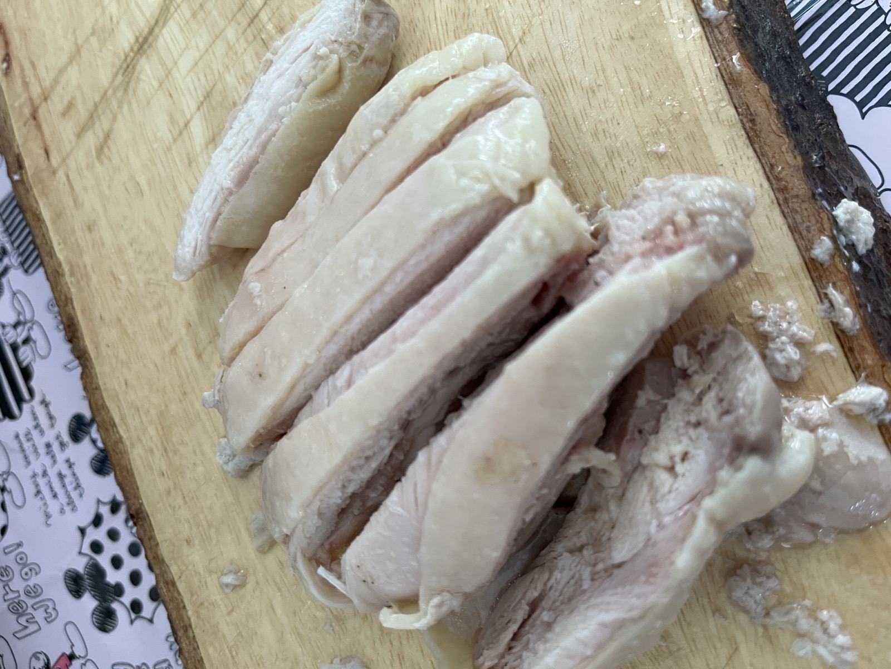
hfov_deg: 67.3
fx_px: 669
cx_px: 446
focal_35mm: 26
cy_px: 334
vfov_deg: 53.1
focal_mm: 5.1
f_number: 1.6
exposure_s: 1/50
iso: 200
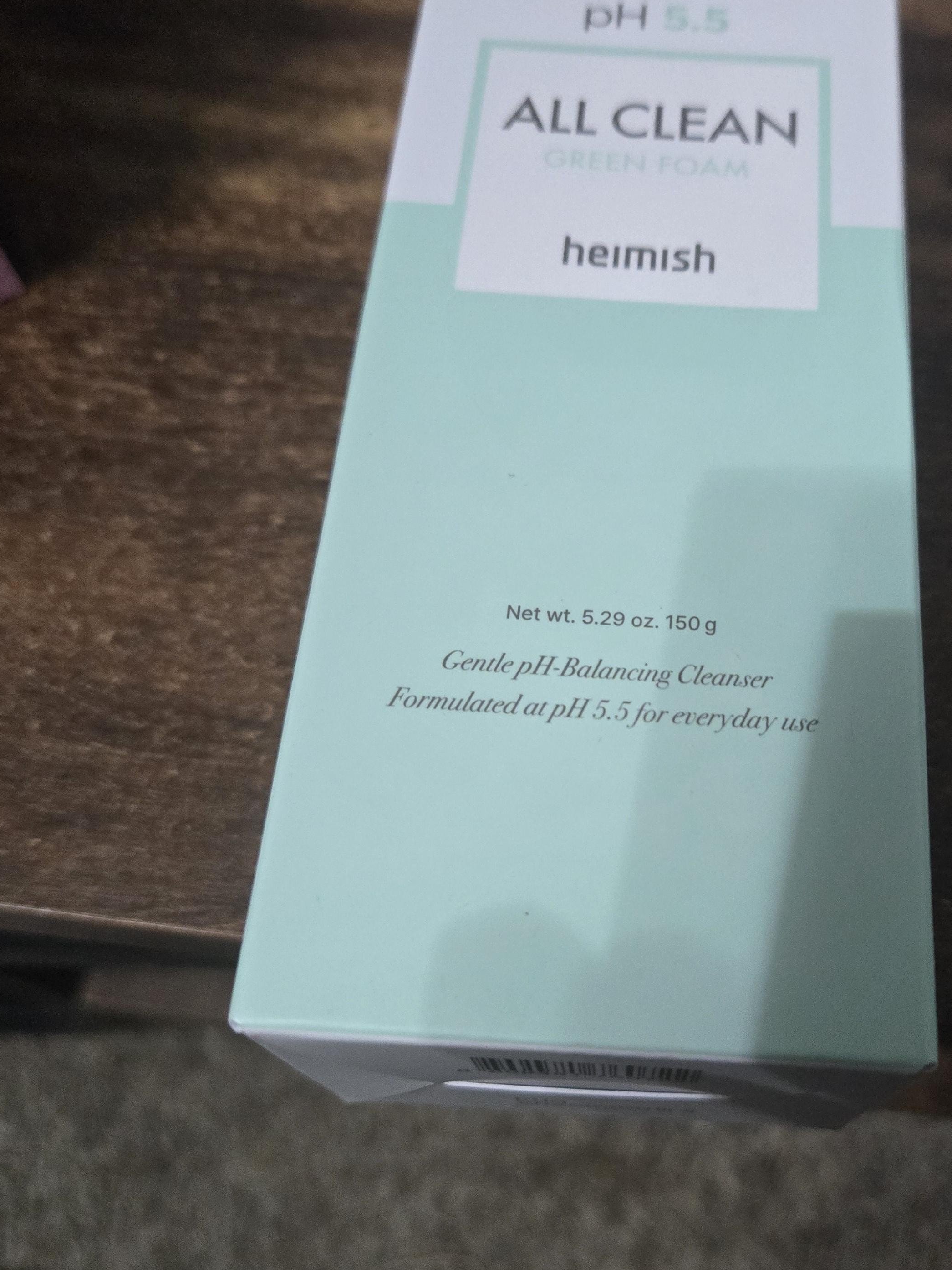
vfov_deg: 55.3
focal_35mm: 33
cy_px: 647
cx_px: 658
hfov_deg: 42.2
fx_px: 1210
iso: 1000
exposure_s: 1/120
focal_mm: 5.4
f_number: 1.8
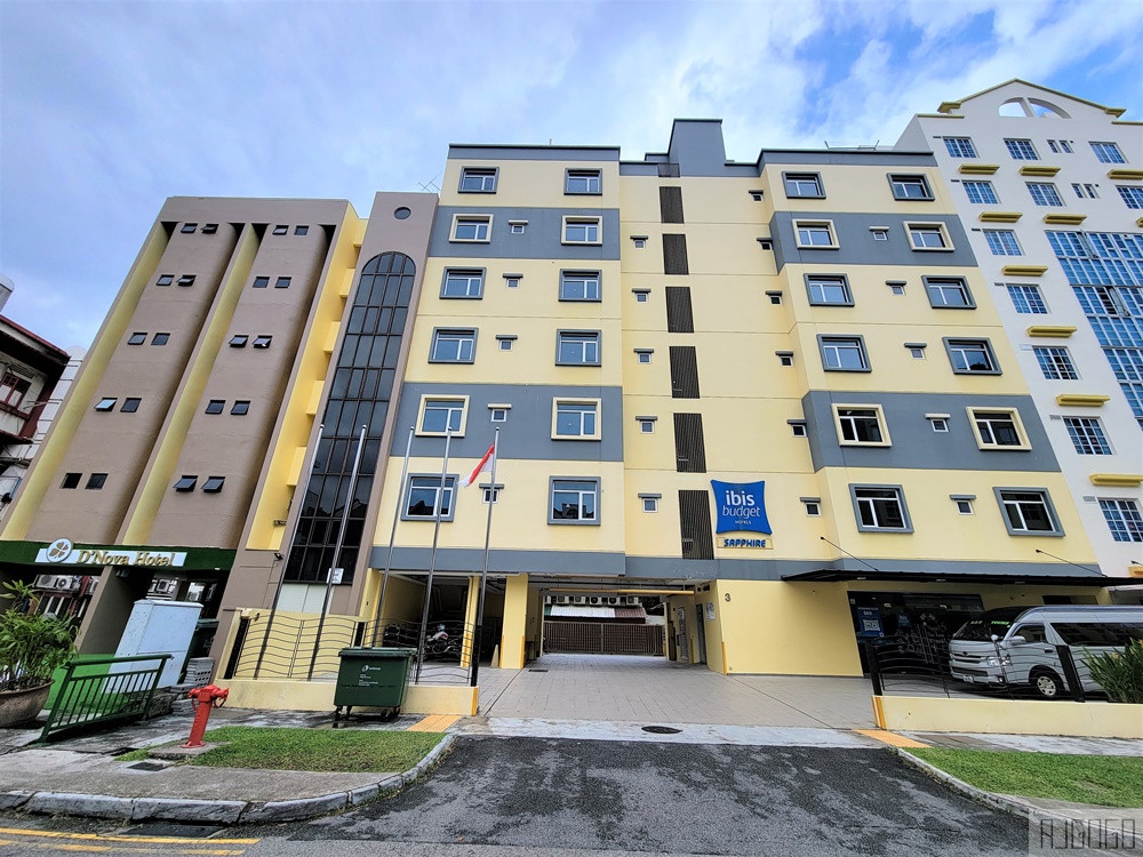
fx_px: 429
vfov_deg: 89.9
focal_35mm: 13
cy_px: 428
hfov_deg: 106.2
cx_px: 572
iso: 50
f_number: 2.2
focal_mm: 2.2
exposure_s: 1/904
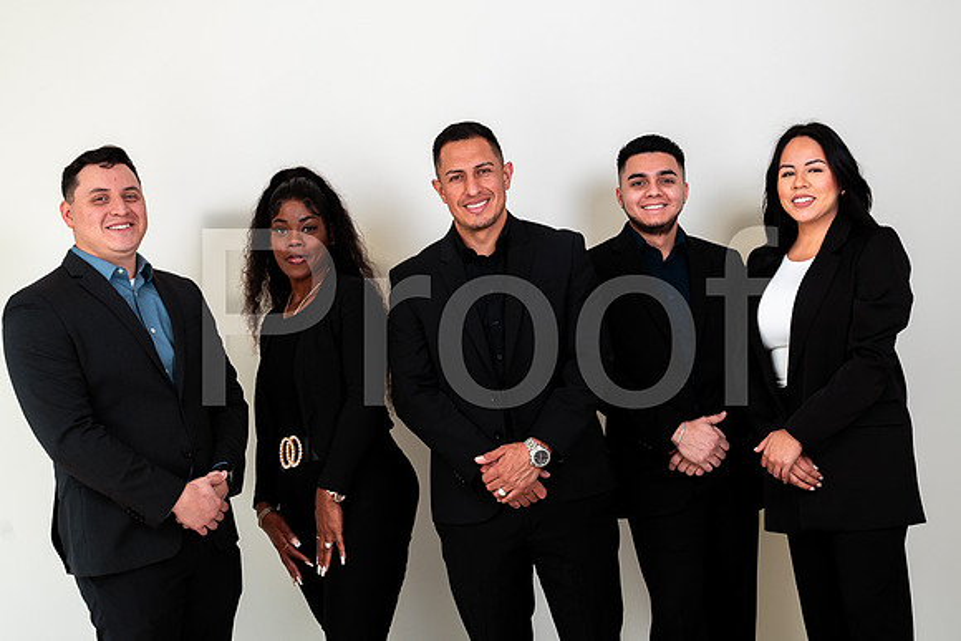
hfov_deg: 33.9
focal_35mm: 59
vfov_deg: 23.0
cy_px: 320
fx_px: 1575
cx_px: 480
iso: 200
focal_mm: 59
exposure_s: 1/160
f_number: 5.6
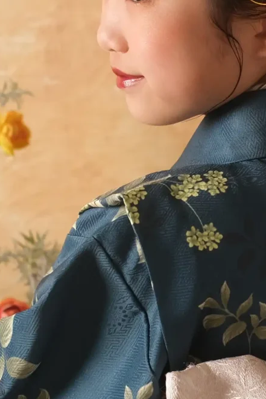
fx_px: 2273
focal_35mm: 205
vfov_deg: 10.0
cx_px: 243
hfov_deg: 6.7
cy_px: 158
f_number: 4
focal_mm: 35
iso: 200
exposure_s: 1/125
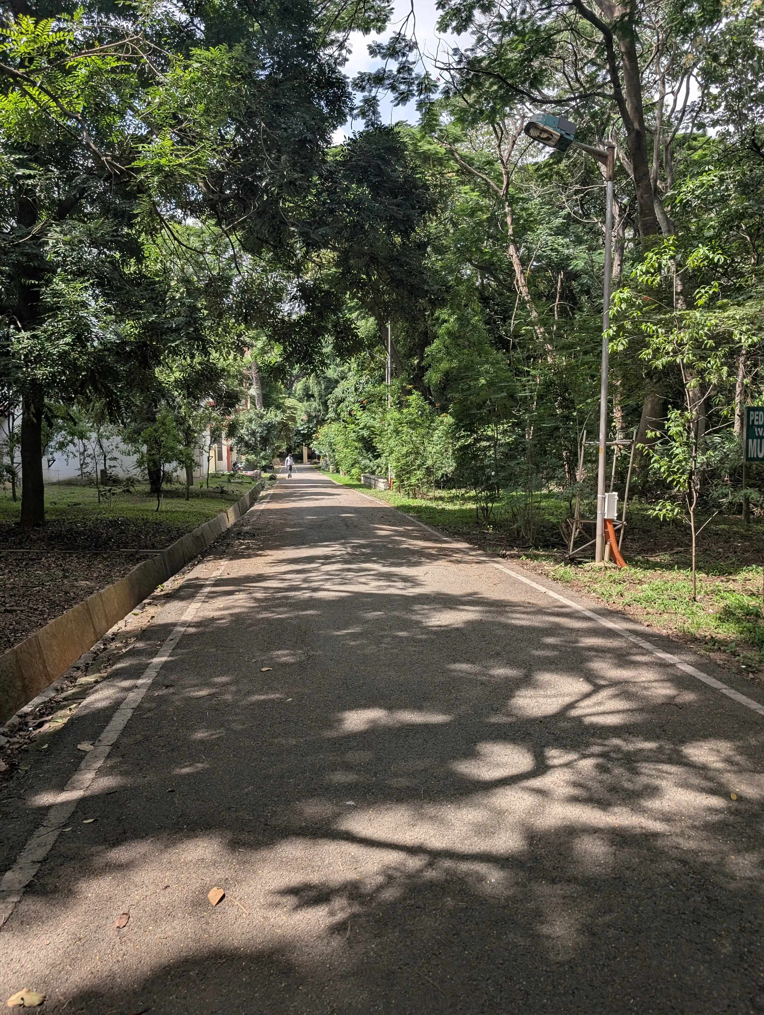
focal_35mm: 24
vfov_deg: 71.5
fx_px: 704
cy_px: 508
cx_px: 382
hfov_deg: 56.9
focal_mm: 6.9
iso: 17
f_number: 1.68
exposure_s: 1/395
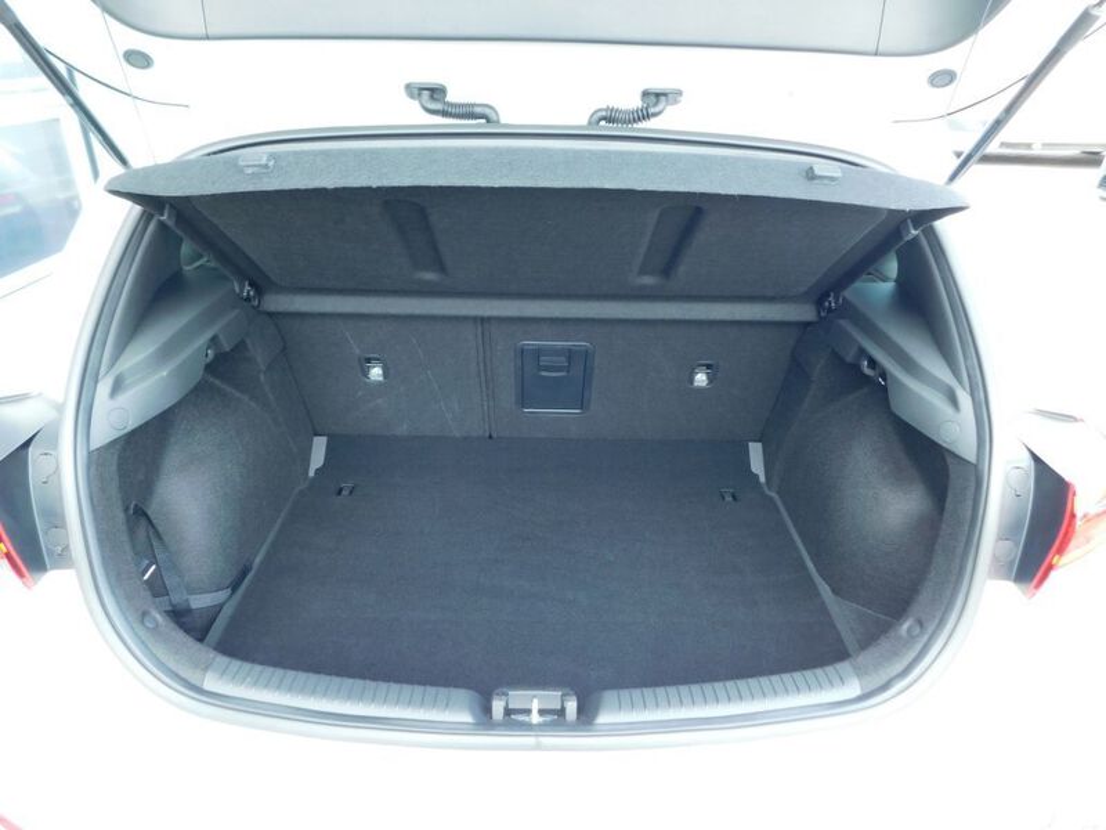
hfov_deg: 73.9
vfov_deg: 58.9
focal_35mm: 23
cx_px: 553
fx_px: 735
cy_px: 415
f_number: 3
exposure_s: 1/30
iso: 125
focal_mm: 4
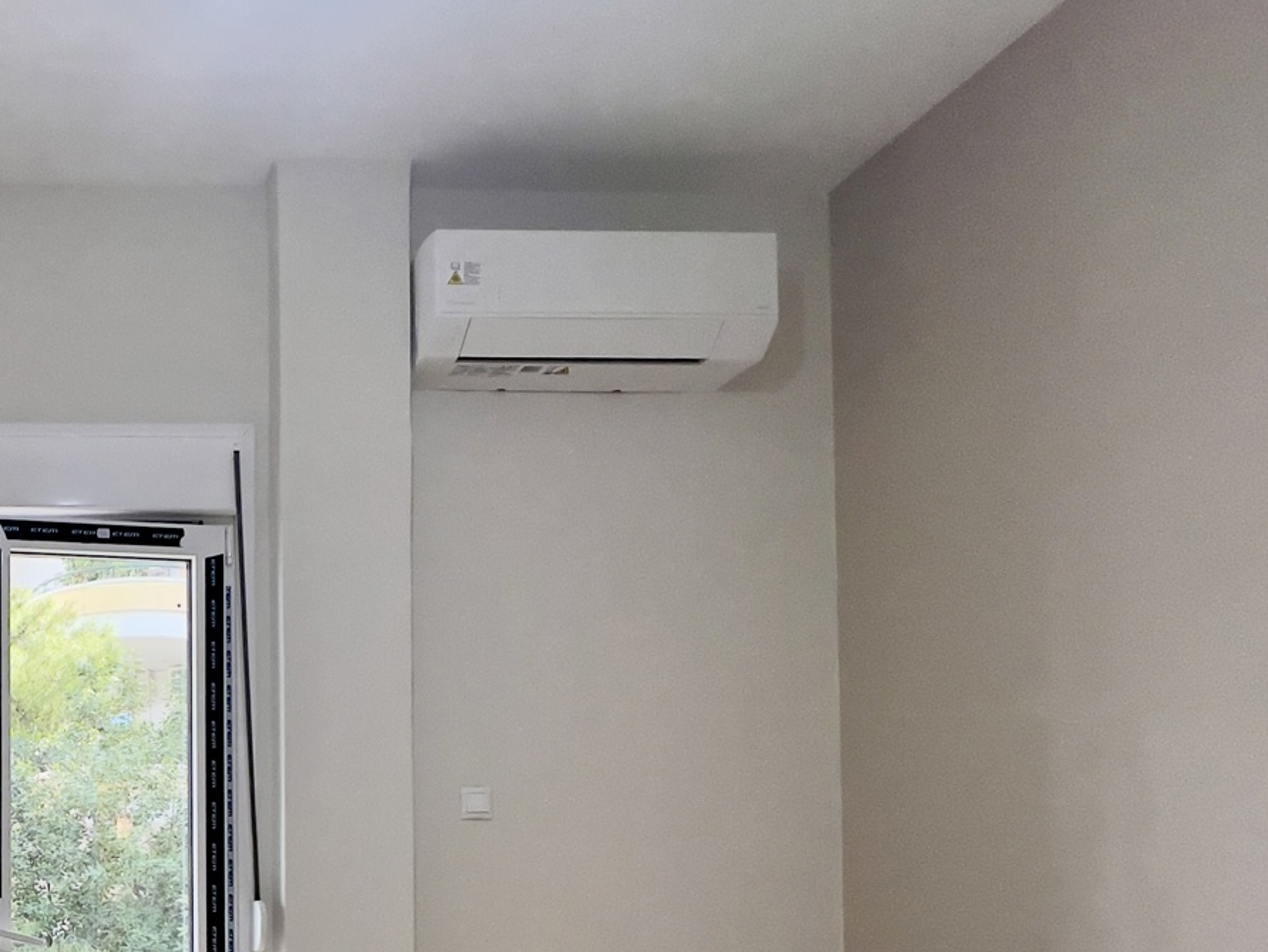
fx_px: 1026
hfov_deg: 50.2
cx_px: -24
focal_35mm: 28
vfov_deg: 43.4
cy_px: 931
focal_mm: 1.57
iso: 80
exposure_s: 1/100
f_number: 1.8
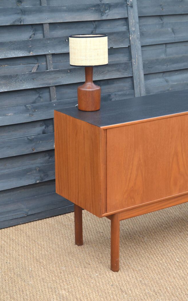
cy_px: 152
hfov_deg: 17.6
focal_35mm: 74
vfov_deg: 27.8
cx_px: 100
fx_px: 606
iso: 220
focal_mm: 48
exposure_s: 1/125
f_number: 5.6
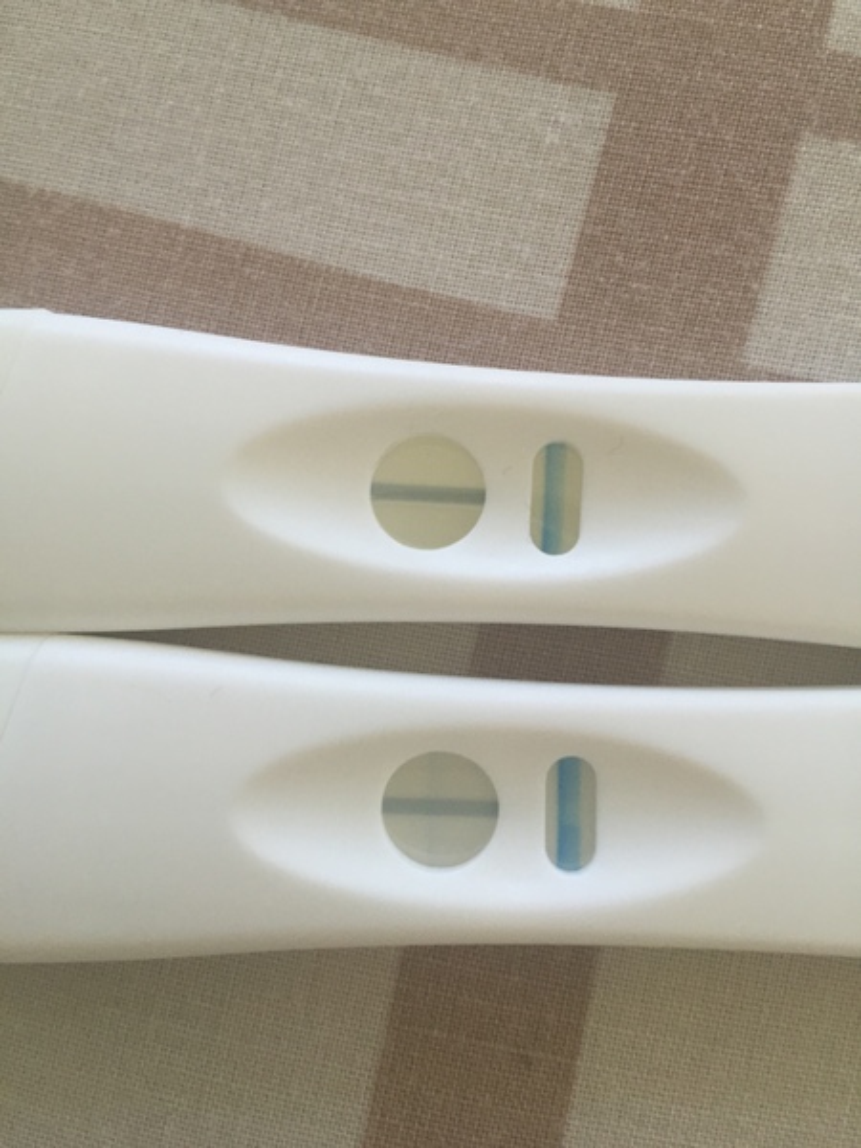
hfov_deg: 48.2
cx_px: 430
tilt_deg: -83.1
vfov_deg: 61.7
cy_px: 574
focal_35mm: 29
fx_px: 962
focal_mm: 4.15
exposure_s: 1/33
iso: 50
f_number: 2.2
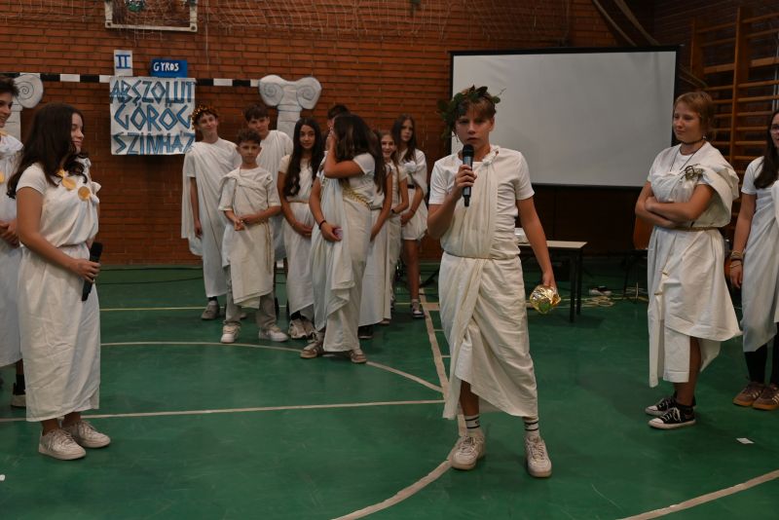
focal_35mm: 42
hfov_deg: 46.4
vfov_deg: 31.9
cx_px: 390
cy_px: 260
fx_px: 909
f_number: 6.3
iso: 1600
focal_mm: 42
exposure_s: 1/160
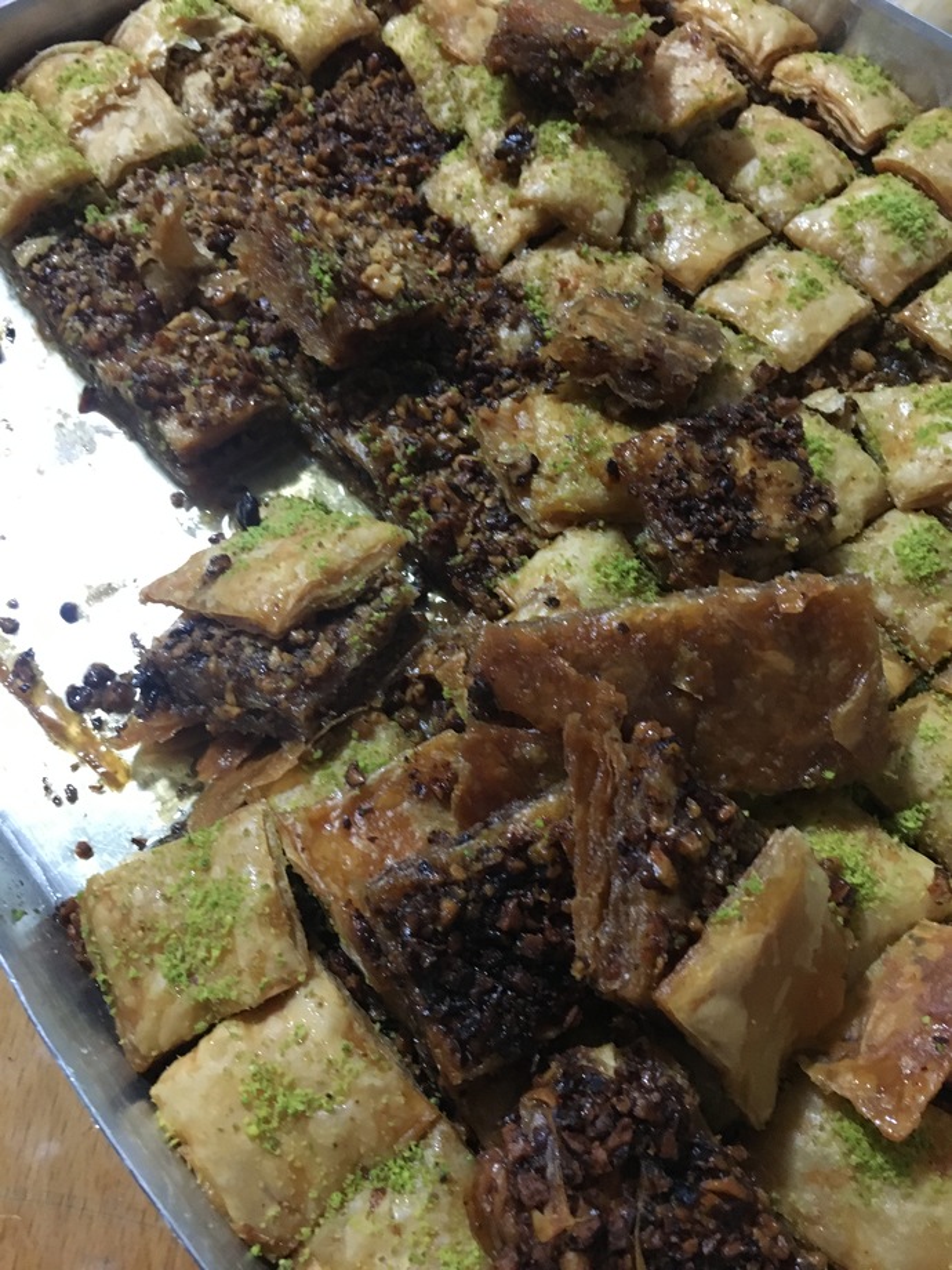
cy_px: 635
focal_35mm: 29
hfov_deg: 48.2
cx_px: 476
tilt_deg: -65.3
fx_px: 1063
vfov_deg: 61.7
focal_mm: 4.15
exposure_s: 1/17
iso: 250
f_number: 2.2
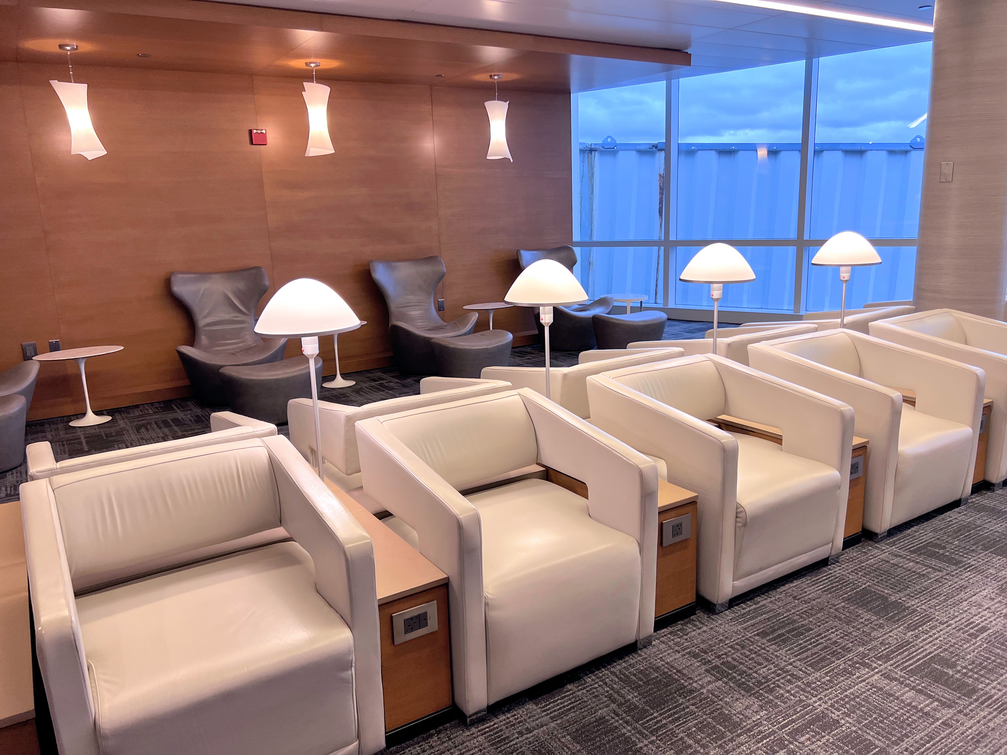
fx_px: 756
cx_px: 504
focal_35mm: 26
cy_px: 378
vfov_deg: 53.1
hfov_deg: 67.3
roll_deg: +2.4
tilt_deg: -10.4
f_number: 1.5
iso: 125
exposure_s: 1/120
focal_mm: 5.7
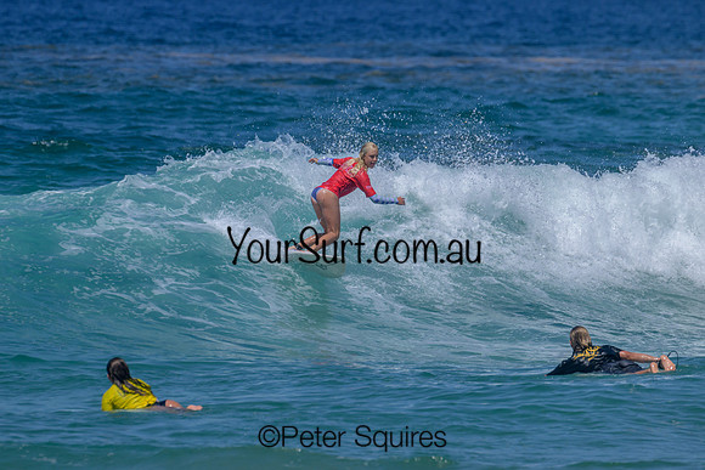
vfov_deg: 1.9
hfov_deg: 2.9
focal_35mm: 708
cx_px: 331
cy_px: 203
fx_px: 13876
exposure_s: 1/2000
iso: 500
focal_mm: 610
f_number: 11
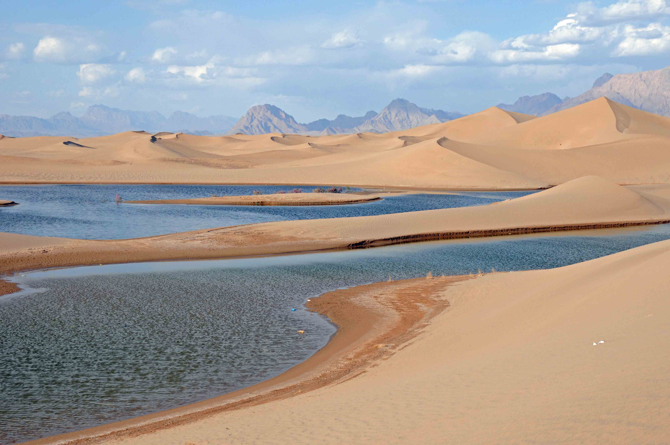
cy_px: 222
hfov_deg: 35.1
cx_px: 335
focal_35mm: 57
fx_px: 1060
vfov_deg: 23.7
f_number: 11
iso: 400
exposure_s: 1/500
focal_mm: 38
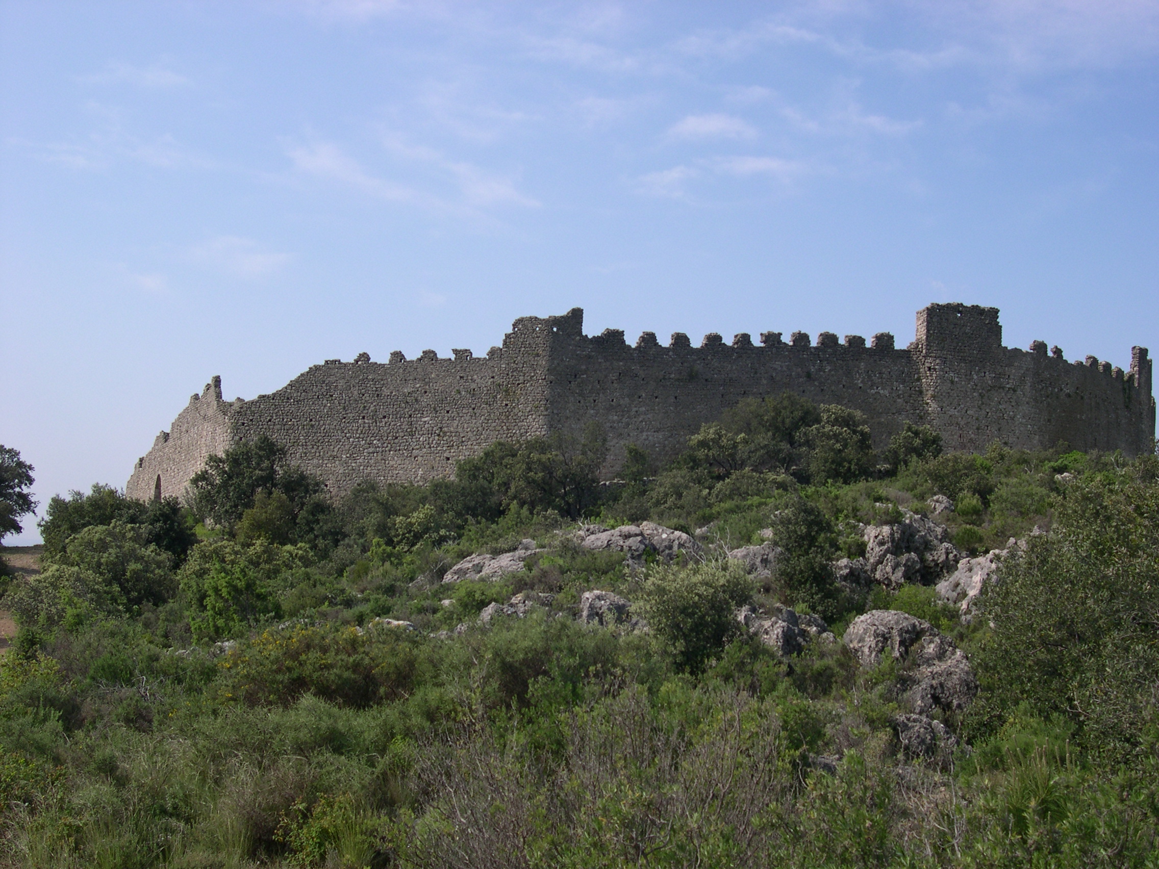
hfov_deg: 49.0
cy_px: 434
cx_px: 580
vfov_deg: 37.7
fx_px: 1272
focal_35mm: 38
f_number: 7.6
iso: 100
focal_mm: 8
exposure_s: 1/200
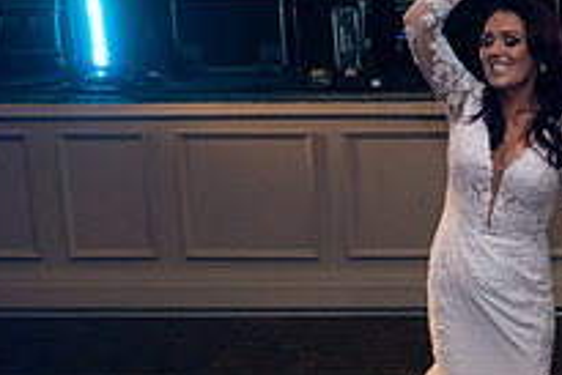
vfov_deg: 20.0
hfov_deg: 27.0
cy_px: 261
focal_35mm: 68
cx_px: 631
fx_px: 1062
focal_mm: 24
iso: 640
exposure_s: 1/160
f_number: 3.5
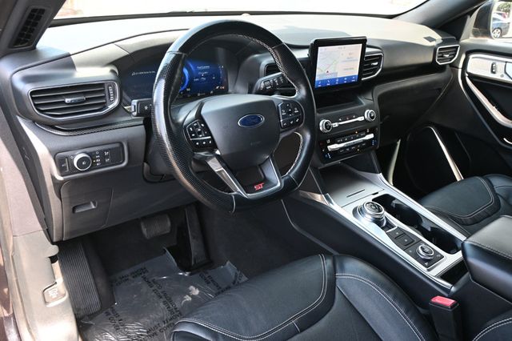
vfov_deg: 44.6
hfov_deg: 63.2
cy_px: 170
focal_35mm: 29
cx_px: 256
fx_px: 416
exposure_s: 1/125
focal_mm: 19.5
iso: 800
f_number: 3.8
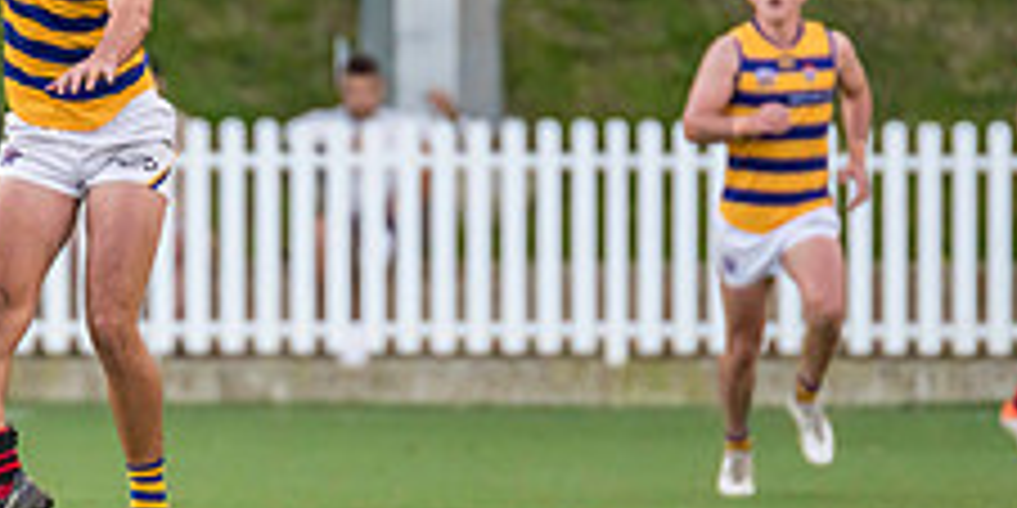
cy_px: 426
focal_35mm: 1281
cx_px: 11
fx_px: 33662
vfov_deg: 0.9
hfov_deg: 1.7
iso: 800
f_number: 4
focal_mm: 420
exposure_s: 1/2000
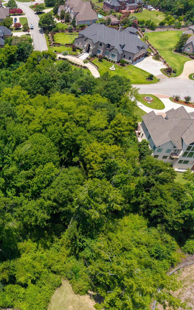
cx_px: -5
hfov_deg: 33.7
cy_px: 155
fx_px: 288
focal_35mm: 34
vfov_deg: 56.7
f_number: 1.8
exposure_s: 1/5000
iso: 200
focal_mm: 8.67
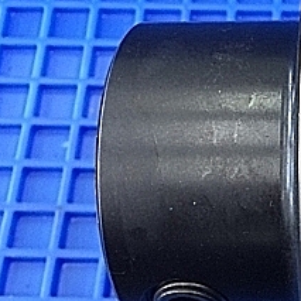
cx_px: 369
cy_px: 175
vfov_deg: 22.5
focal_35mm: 77
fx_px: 758
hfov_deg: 20.8
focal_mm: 4.15
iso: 64
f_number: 2.2
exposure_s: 1/30
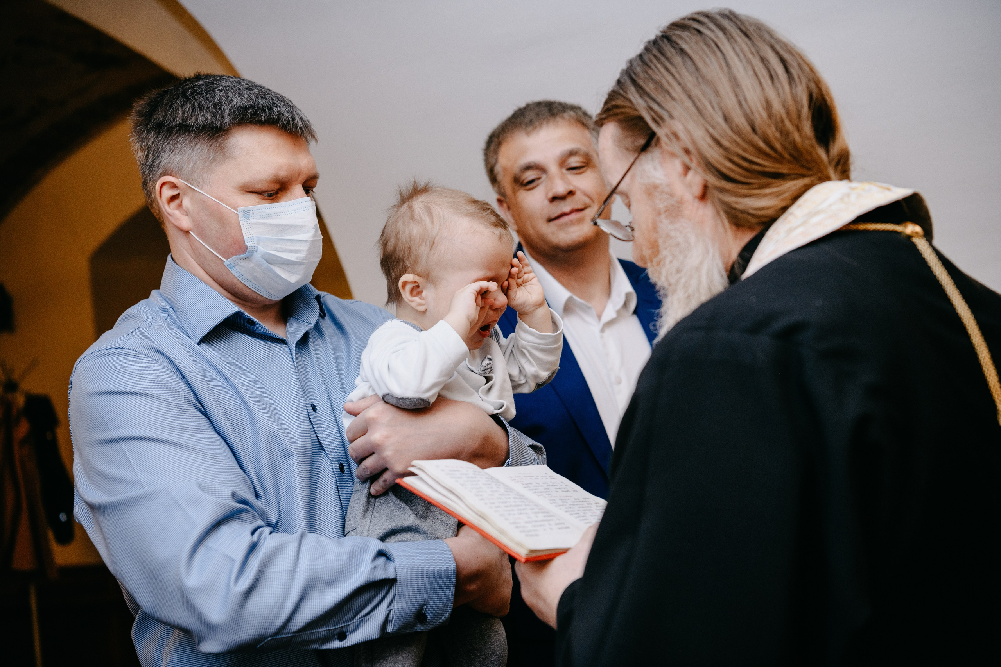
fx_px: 1335
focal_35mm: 48
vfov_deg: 28.1
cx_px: 500
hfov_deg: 41.1
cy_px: 334
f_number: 3.5
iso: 640
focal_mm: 48
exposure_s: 1/160
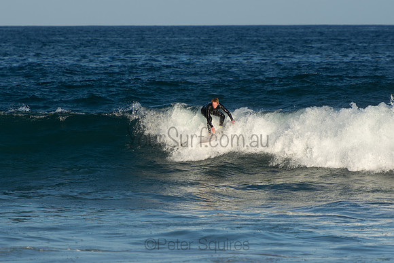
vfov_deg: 2.9
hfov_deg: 4.3
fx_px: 5254
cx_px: 197
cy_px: 132
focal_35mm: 480
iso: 100
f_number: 5.6
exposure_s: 1/640
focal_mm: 320
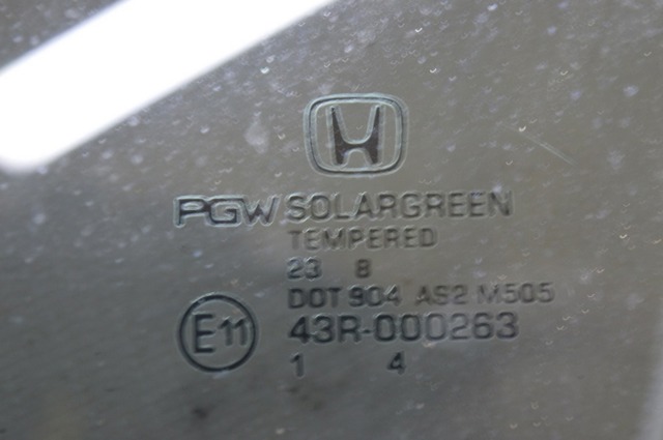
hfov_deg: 24.6
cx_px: 332
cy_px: 220
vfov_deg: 16.5
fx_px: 1517
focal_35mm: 82
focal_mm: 55
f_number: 5.6
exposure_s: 1/10
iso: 800
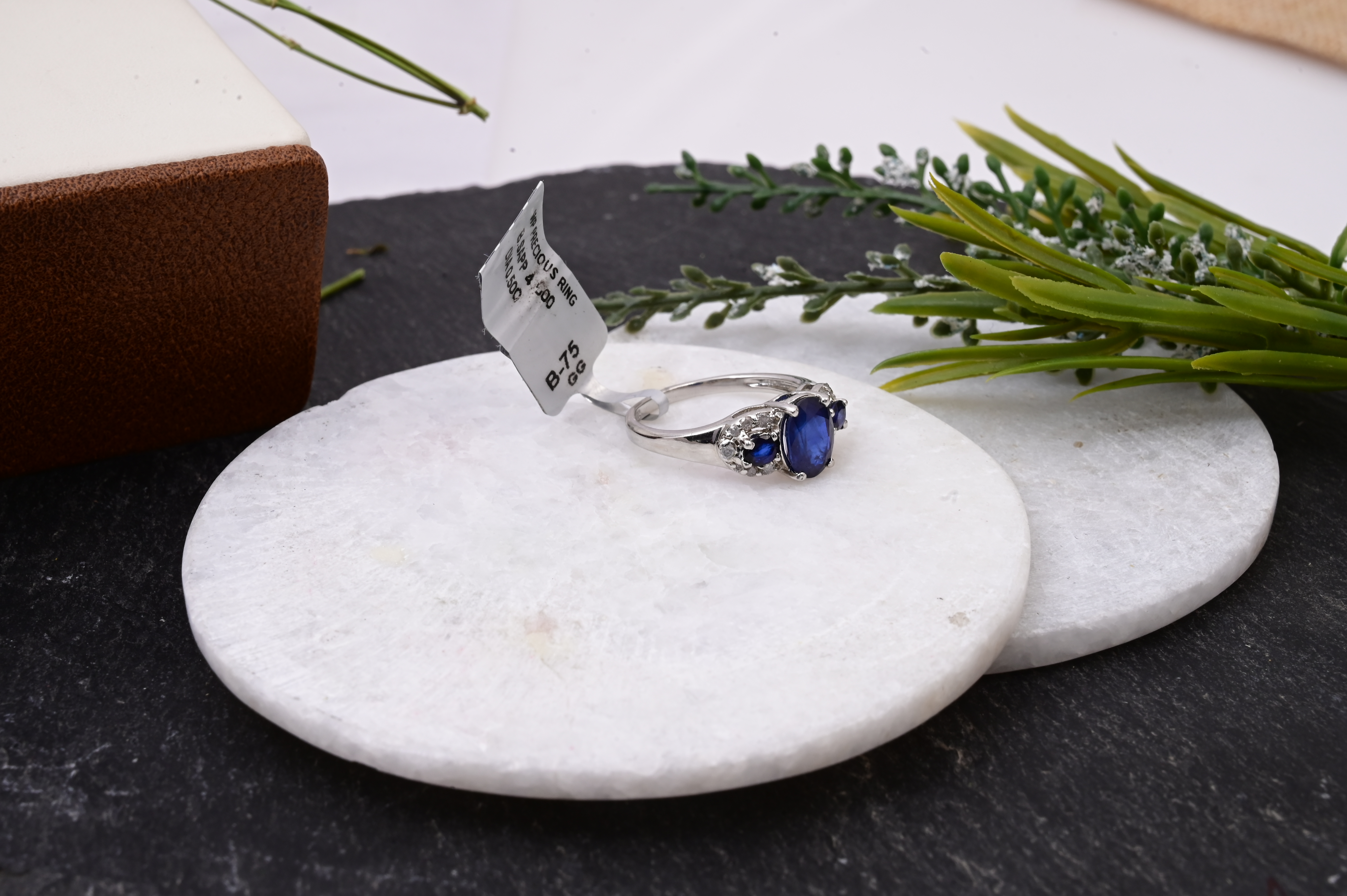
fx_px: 2617
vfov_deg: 19.4
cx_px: 674
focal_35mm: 70
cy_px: 448
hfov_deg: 28.9
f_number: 20
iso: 640
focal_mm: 70
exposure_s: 1/80
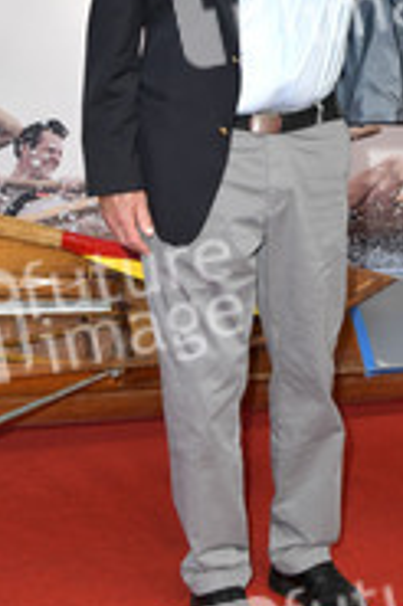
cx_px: 432
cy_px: 154
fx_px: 1379
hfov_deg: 16.2
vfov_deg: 24.5
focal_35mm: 82
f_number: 7.1
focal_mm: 38
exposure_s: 1/160
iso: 1600
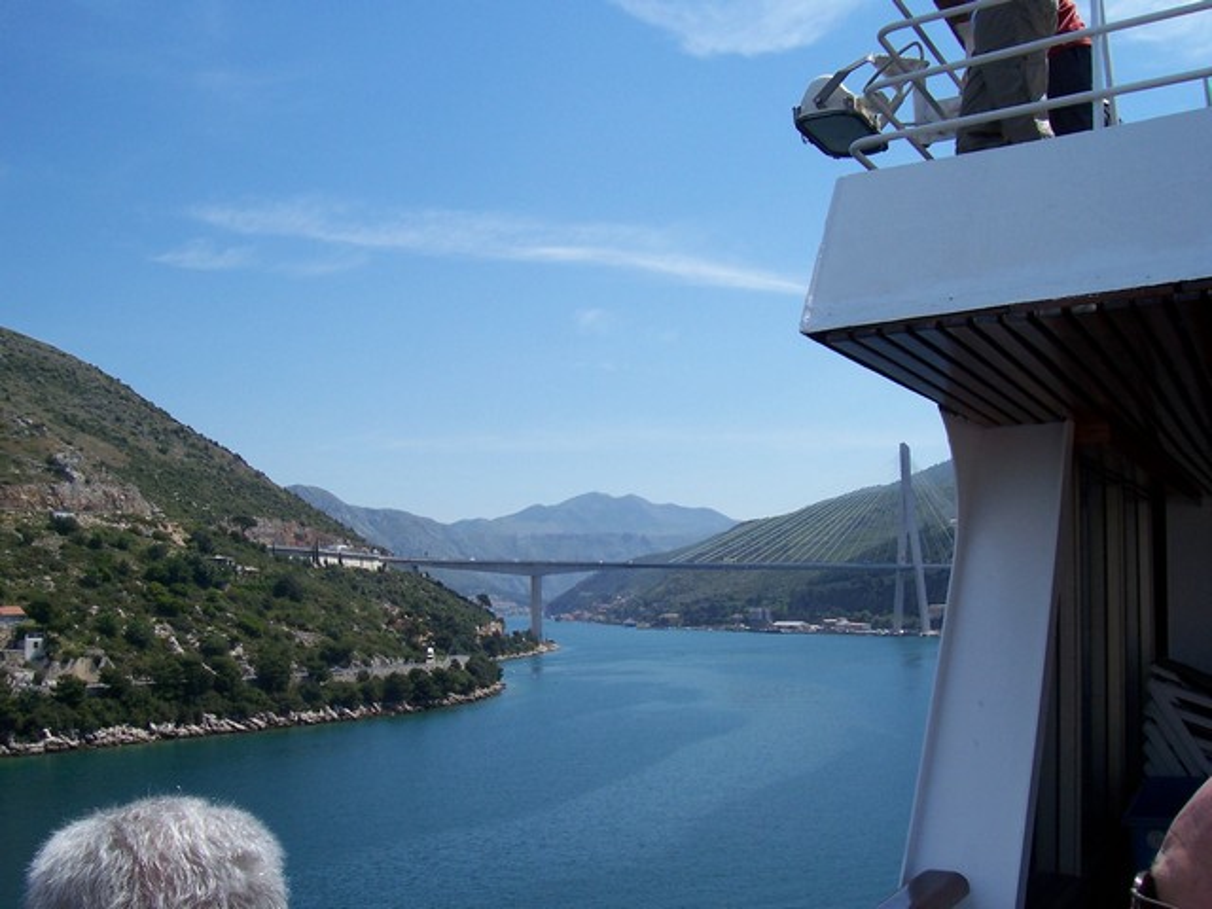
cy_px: 454
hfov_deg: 54.0
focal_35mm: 34
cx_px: 606
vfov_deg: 41.8
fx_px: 1190
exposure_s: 1/750
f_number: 5.6
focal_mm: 5.6
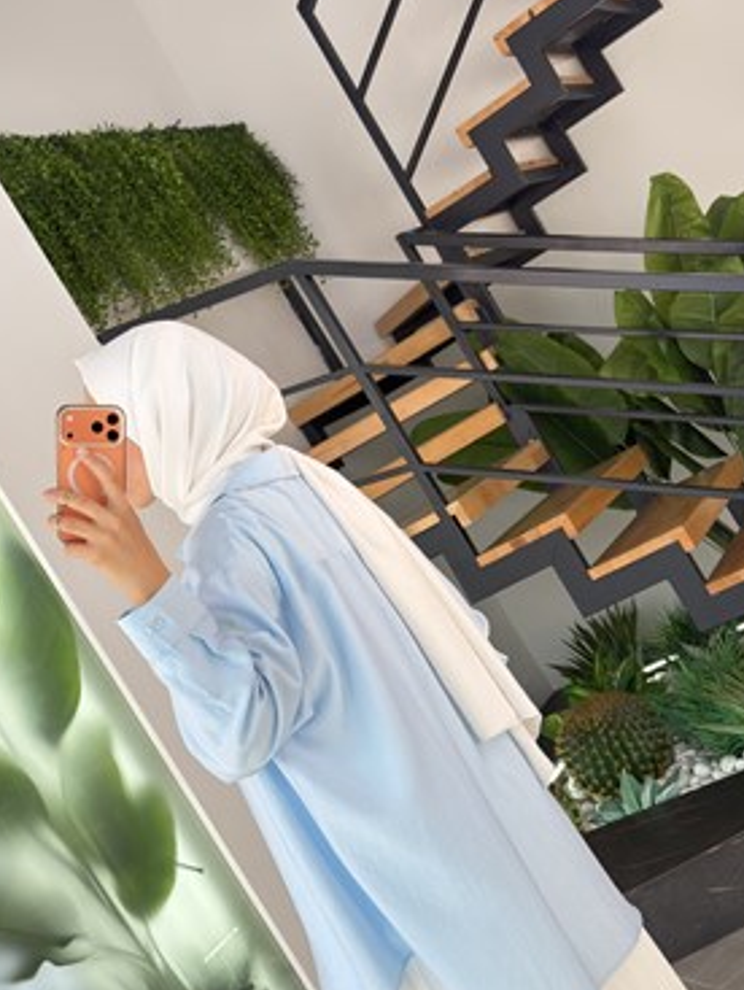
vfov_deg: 35.5
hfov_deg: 27.1
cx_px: 342
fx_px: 1545
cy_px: 535
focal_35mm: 54
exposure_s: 1/292
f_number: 1.78
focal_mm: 6.76
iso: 64
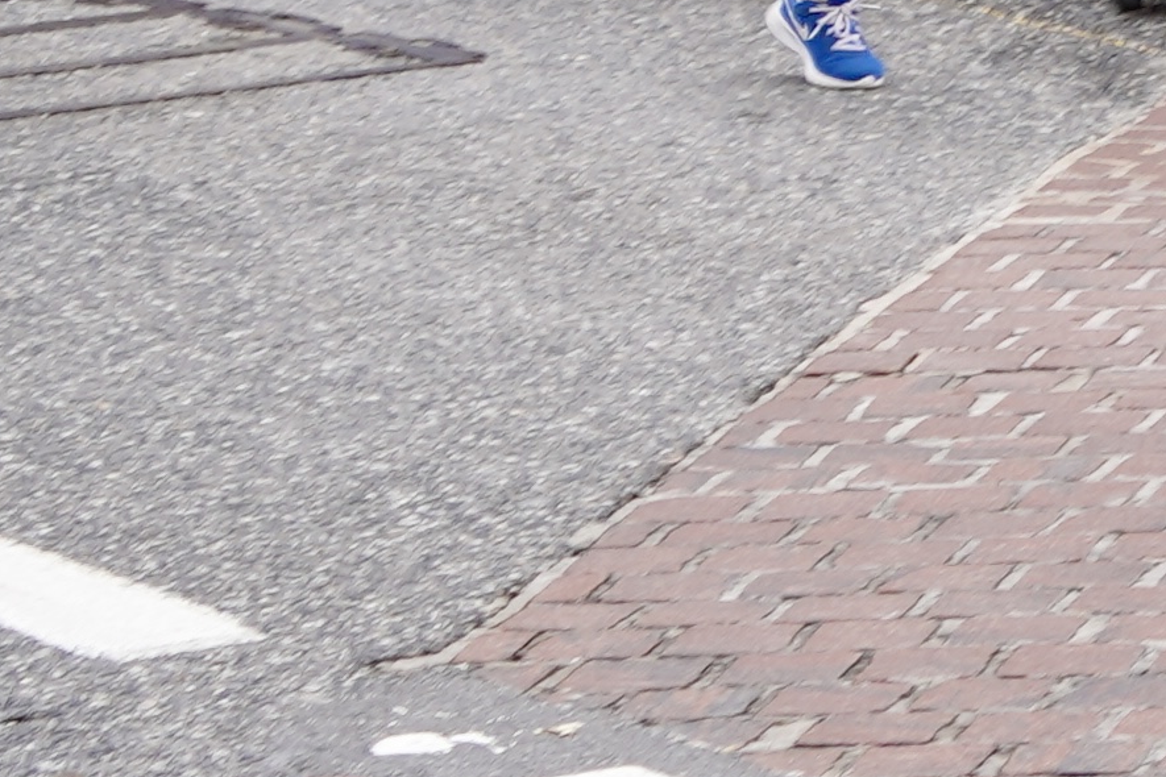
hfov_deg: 8.4
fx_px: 7028
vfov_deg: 6.1
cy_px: -889
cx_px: 3163
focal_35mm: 217
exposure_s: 1/125
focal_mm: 32
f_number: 4.5
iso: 100
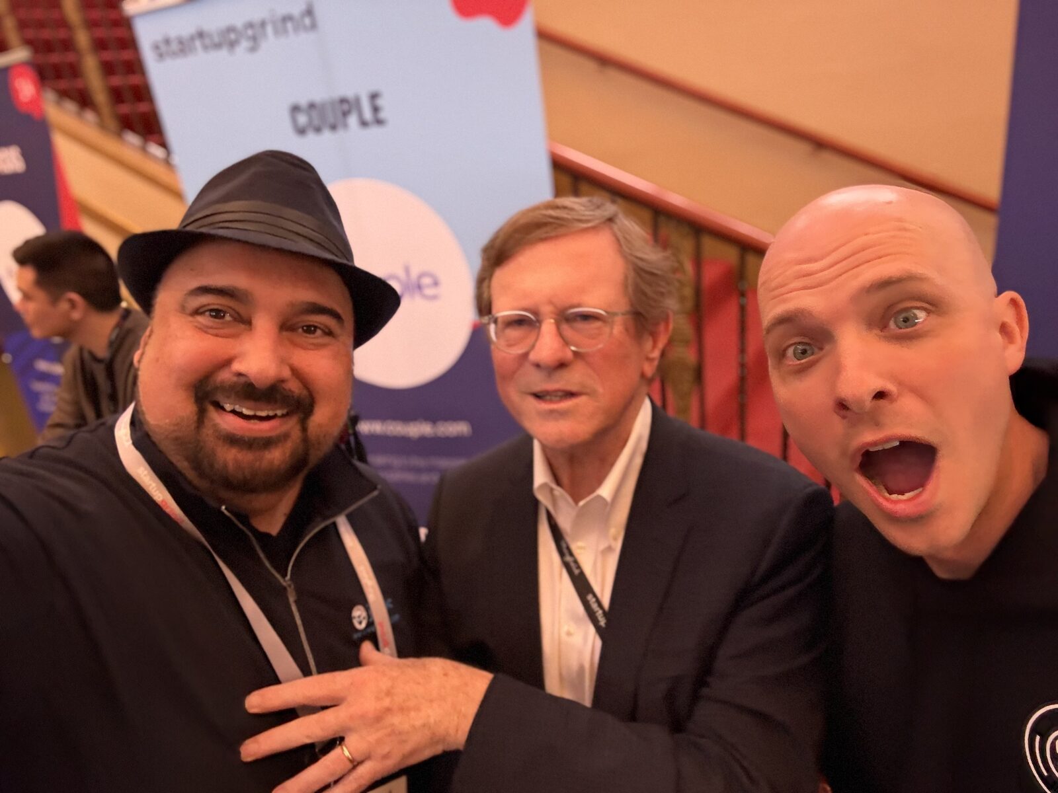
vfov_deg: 58.9
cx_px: 529
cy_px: 396
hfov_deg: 73.9
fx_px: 703
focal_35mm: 23
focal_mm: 2.69
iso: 640
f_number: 1.9
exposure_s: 1/25
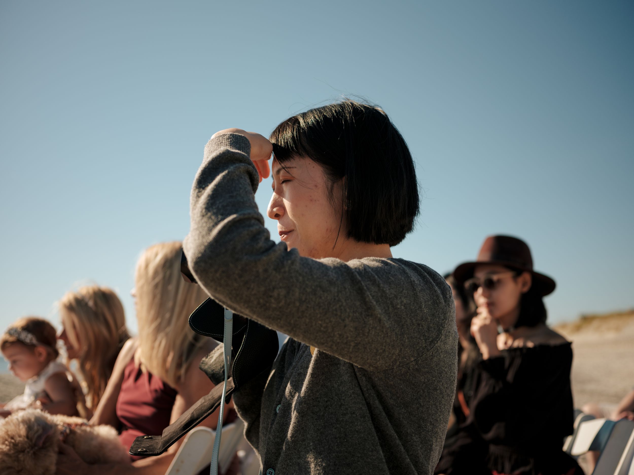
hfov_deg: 46.8
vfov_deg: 36.0
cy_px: 238
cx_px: 317
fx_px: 733
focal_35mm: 40
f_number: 3.5
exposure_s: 1/1600
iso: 160
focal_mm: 50
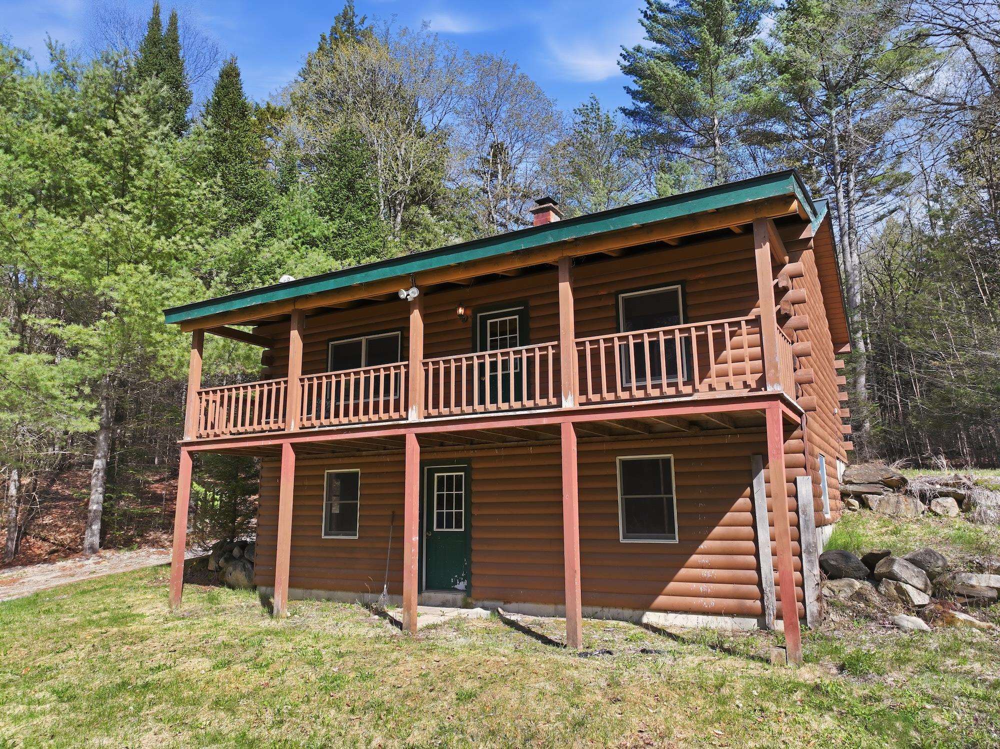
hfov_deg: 71.6
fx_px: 693
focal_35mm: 24
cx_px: 500
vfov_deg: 56.8
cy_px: 374
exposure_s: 1/1250
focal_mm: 12.3
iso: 100
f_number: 2.8
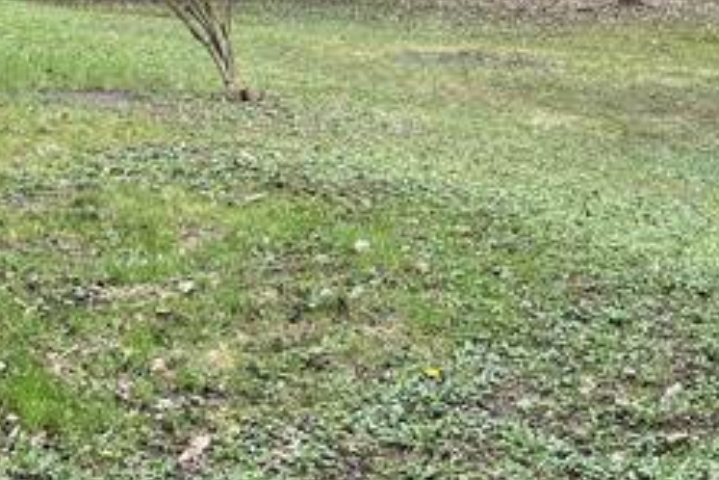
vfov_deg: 14.8
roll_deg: -2.0
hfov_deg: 23.3
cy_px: -200
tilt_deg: +1.8
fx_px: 1737
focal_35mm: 87
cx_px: 442
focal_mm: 5.1
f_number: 1.6
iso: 40
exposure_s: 1/189
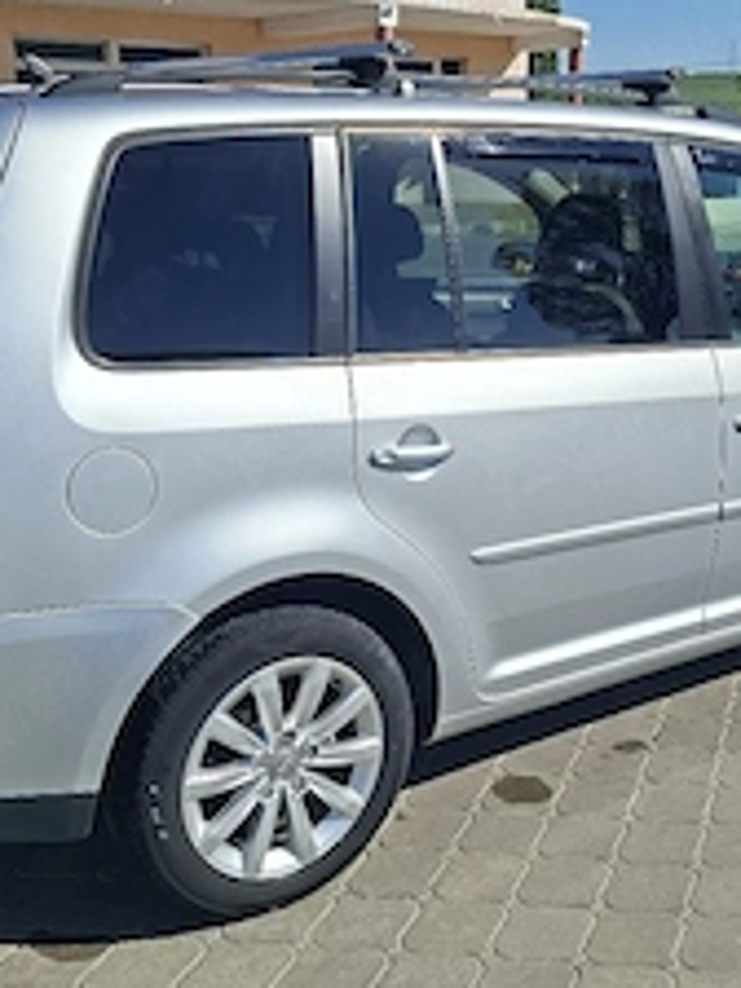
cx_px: 459
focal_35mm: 41
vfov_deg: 45.6
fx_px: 1170
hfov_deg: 35.0
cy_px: 423
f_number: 1.8
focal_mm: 5.54
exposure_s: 1/5000
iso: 50
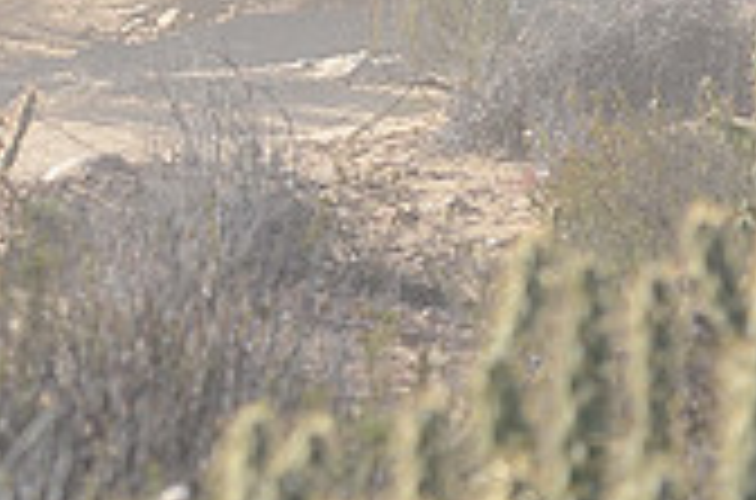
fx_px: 11936
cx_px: 130
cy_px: -338
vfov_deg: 2.4
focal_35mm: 570
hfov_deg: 3.6
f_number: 8
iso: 800
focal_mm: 110
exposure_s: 1/1000
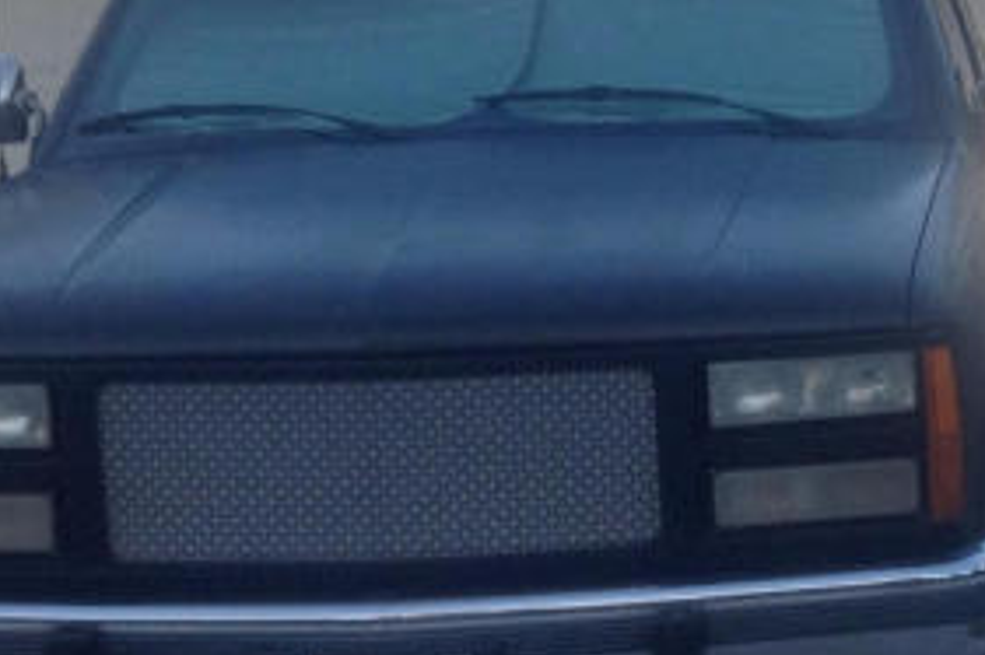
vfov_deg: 10.3
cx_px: 1087
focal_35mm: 133
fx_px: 3637
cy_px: 415
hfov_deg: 15.0
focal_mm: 4.28
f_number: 2.4
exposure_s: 1/329
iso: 50
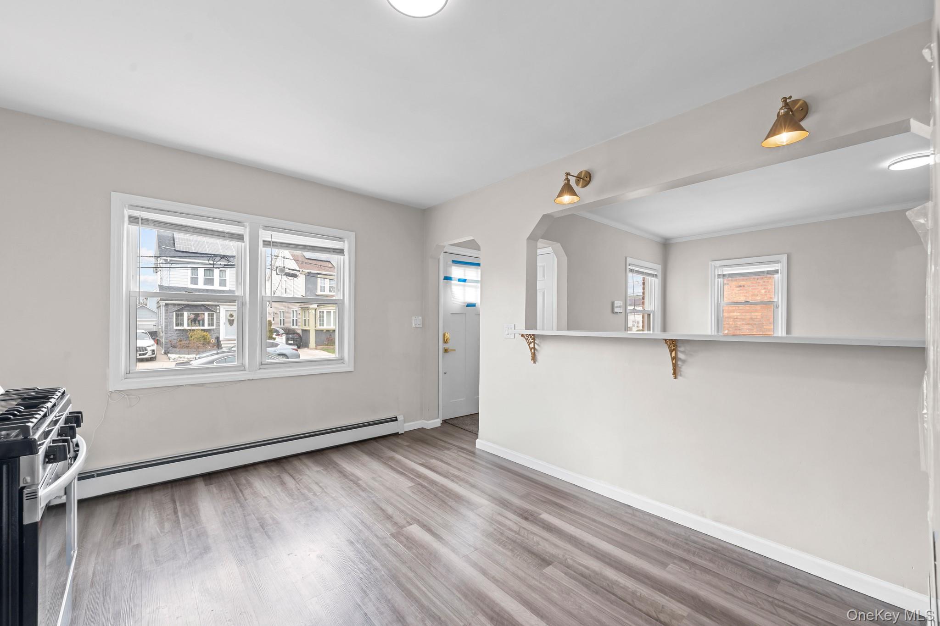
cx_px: 470
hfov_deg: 104.3
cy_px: 313
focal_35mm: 14
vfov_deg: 81.2
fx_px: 365
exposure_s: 1/5
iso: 800
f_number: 9
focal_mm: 14
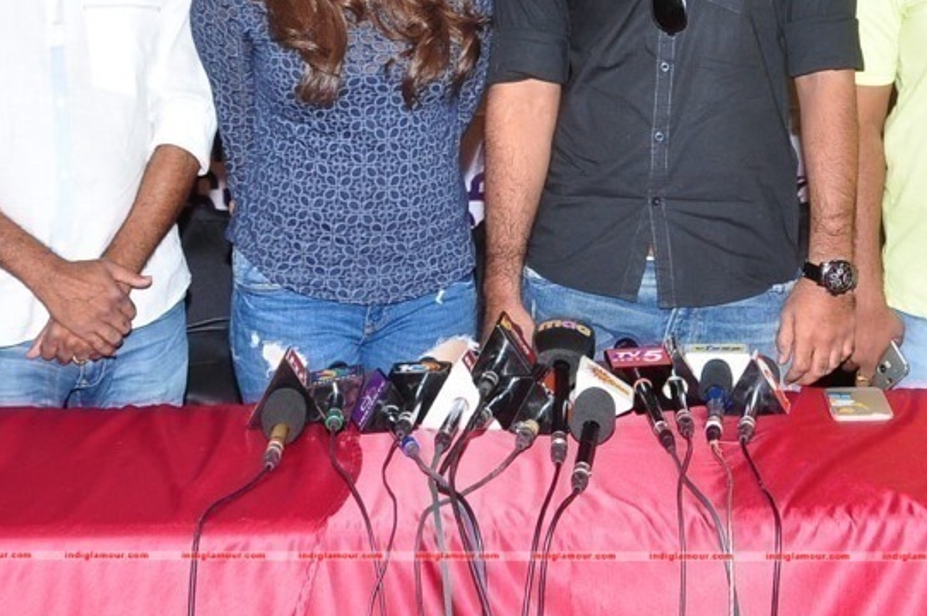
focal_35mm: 73
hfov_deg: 27.6
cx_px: 573
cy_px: 15
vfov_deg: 18.2
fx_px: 1877
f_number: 5.6
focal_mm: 22
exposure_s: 1/125
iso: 500
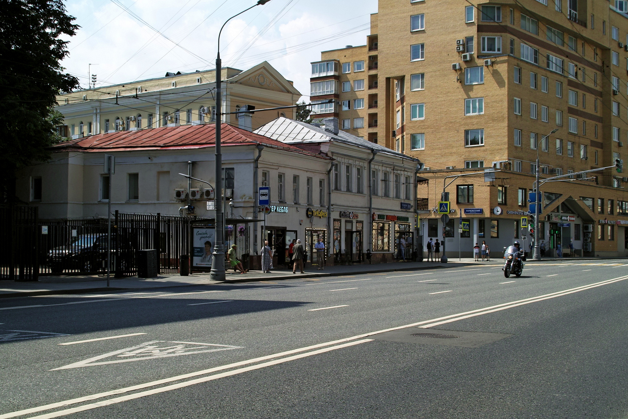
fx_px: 820
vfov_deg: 28.6
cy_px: 210
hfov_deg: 41.9
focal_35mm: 47
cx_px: 314
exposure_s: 1/200
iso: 100
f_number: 10
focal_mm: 28
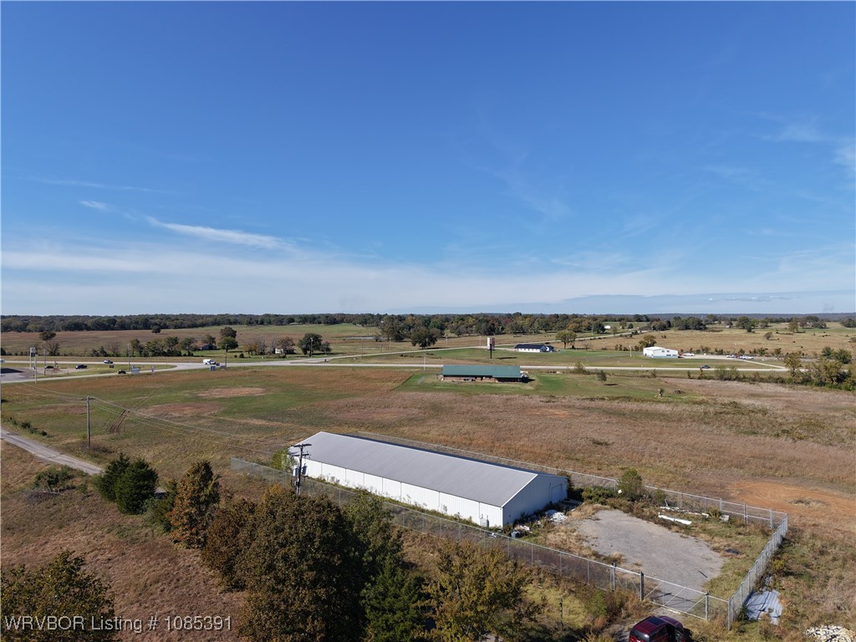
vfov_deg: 56.8
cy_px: 321
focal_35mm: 24
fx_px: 593
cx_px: 428
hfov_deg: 71.6
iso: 120
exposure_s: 1/3200
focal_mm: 8.67
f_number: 1.8
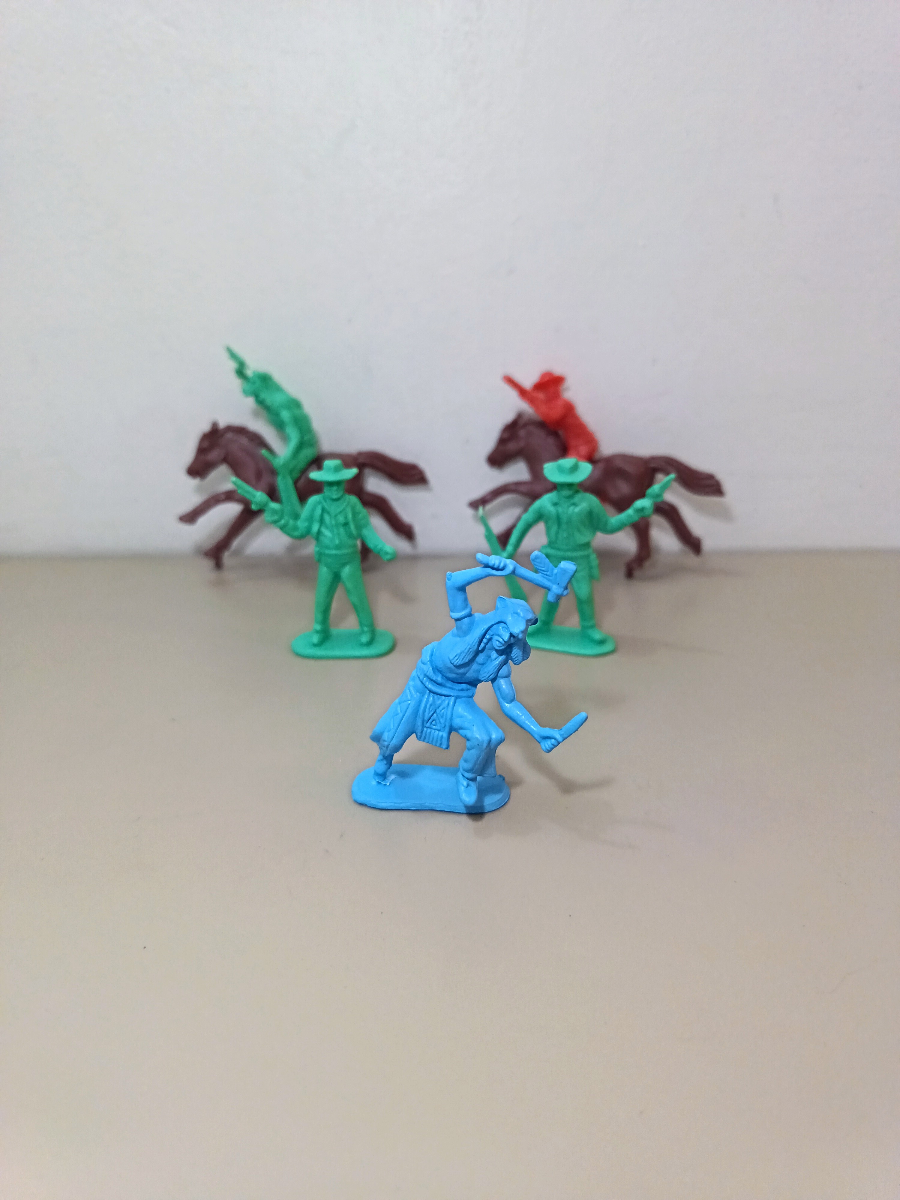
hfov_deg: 56.8
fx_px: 832
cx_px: 450
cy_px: 600
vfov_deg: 71.6
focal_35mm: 24
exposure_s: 1/33.3
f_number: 1.75
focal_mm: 5.25
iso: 1600
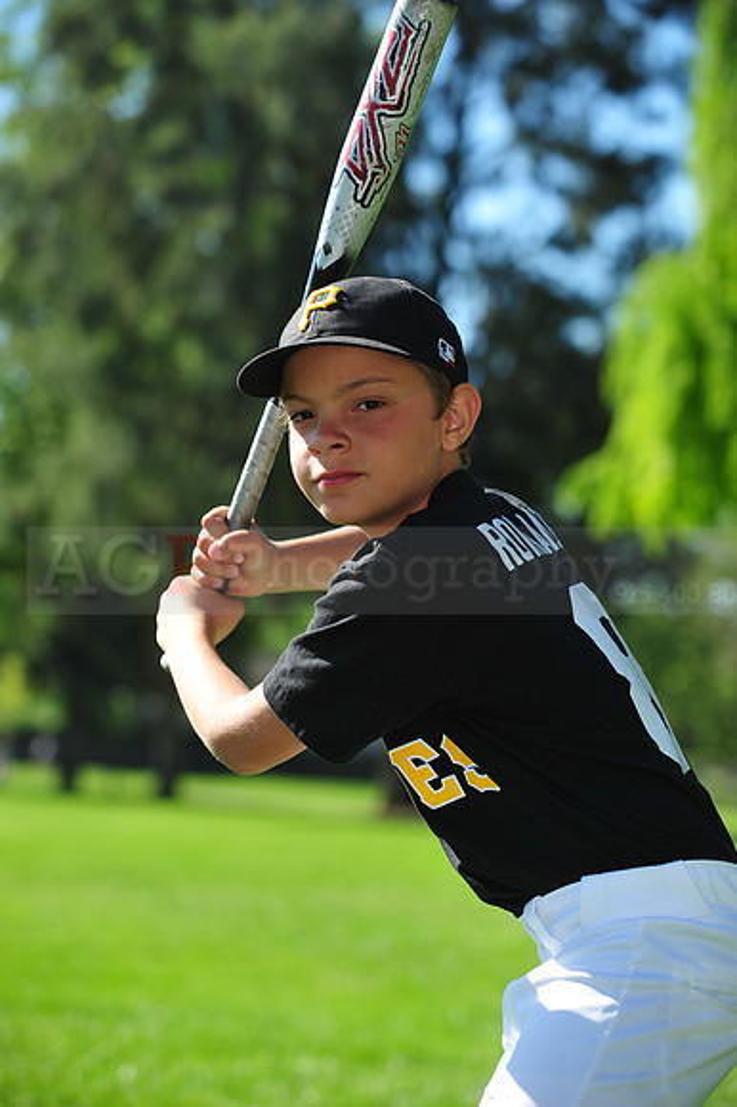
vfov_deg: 18.3
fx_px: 3443
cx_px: 368
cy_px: 554
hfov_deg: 12.2
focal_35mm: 112
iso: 200
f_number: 5
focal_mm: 112
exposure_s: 1/640
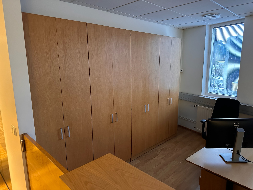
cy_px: 95
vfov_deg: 56.8
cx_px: 126
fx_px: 175
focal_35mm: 24
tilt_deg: -10.8
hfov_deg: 71.6
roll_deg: +0.3
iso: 640
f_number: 1.78
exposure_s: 1/50
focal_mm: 6.86
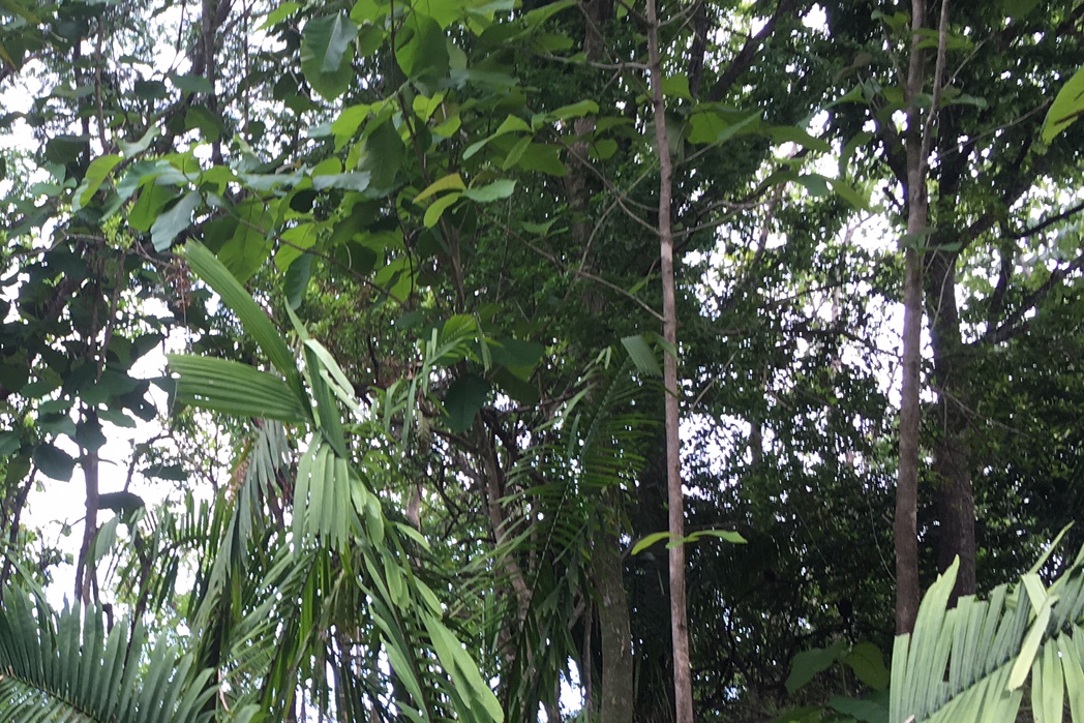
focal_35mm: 58
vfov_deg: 23.2
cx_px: 182
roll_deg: -2.2
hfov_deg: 33.3
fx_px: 1747
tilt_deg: +17.1
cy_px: 502
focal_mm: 4.15
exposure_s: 1/60
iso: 25
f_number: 2.2
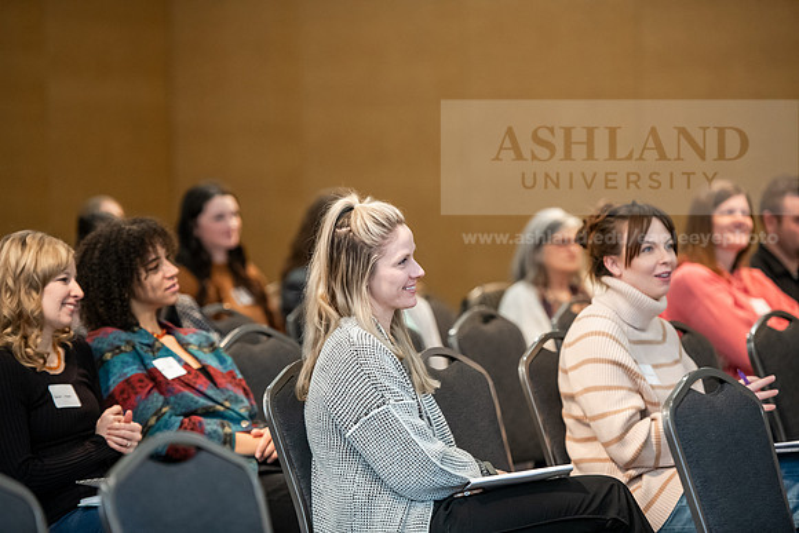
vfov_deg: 9.2
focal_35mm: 150
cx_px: 400
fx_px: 3330
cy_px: 266
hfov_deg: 13.7
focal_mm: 150
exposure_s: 1/200
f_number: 2.8
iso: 2500
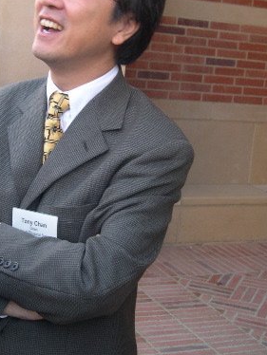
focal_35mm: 65
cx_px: 56
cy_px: 128
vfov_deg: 29.7
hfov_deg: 22.3
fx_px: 668
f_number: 2.8
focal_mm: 8
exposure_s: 1/64.8
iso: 100
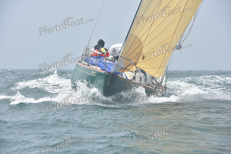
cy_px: 77
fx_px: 1155
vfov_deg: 7.6
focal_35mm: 180
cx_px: 116
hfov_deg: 11.4
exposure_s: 1/800
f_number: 10
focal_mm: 180
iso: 320
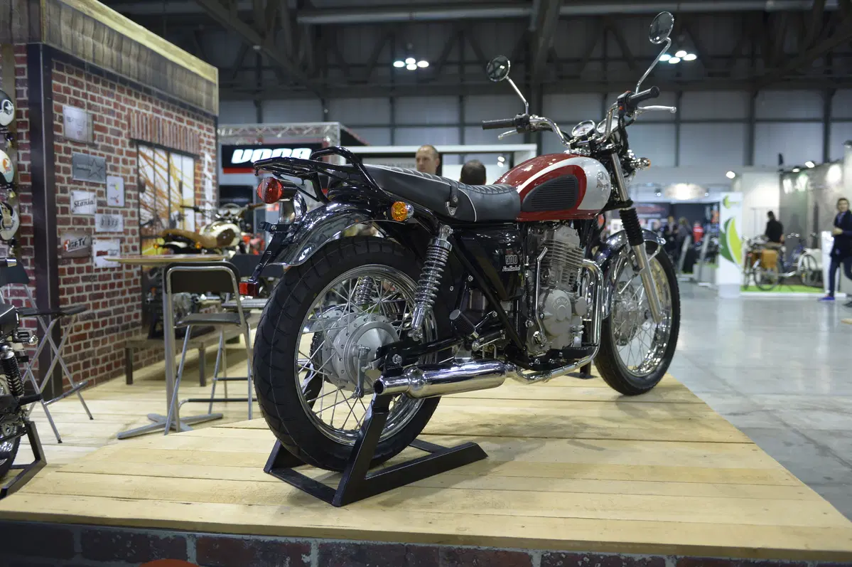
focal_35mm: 29
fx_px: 686
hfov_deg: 63.7
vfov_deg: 44.9
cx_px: 426
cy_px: 284
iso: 800
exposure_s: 1/160
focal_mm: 29
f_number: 3.2
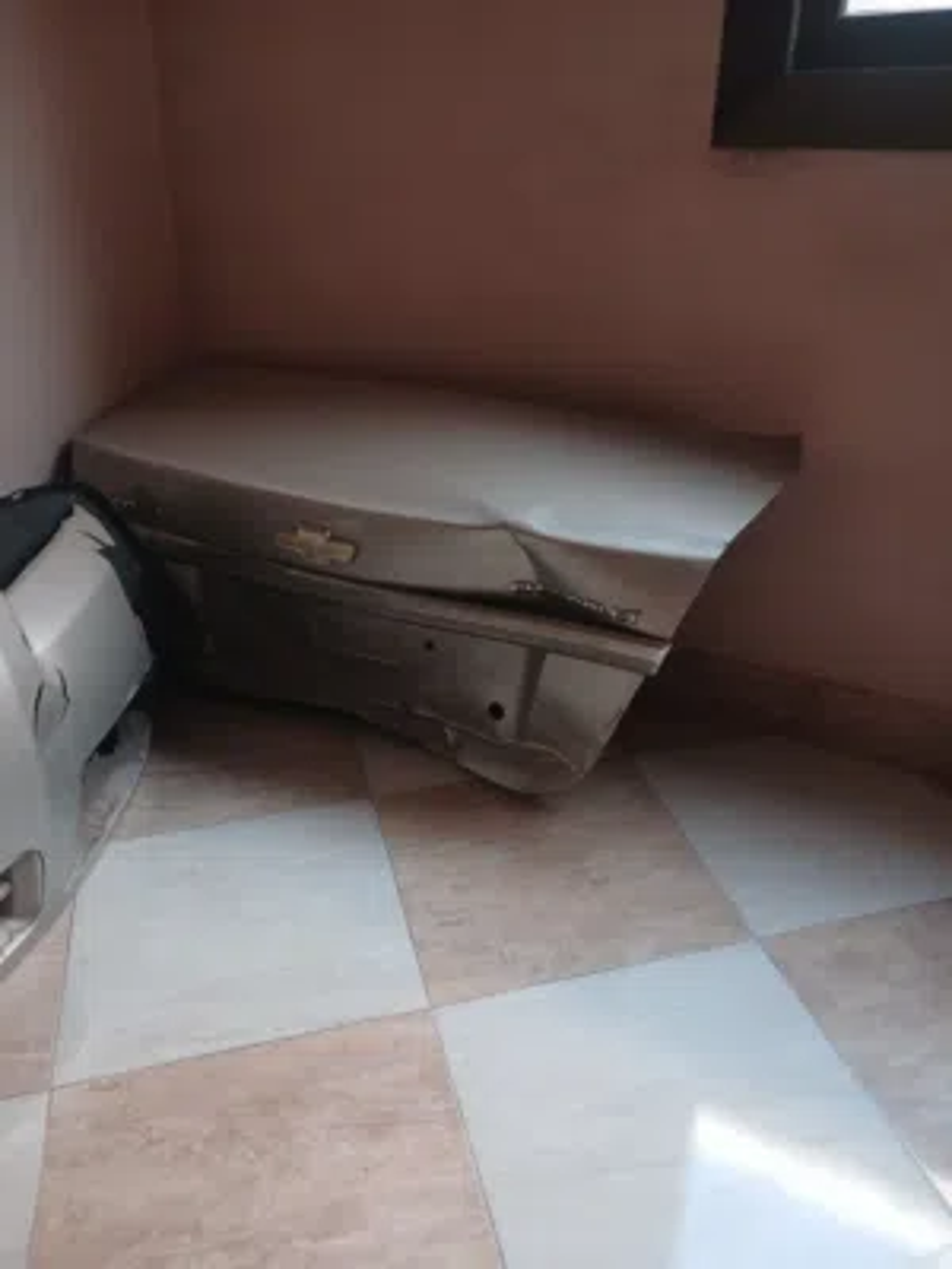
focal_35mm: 27
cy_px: 634
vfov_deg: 65.3
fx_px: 990
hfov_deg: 51.4
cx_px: 476
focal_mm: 4
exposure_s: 1/33.3
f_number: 1.8
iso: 250
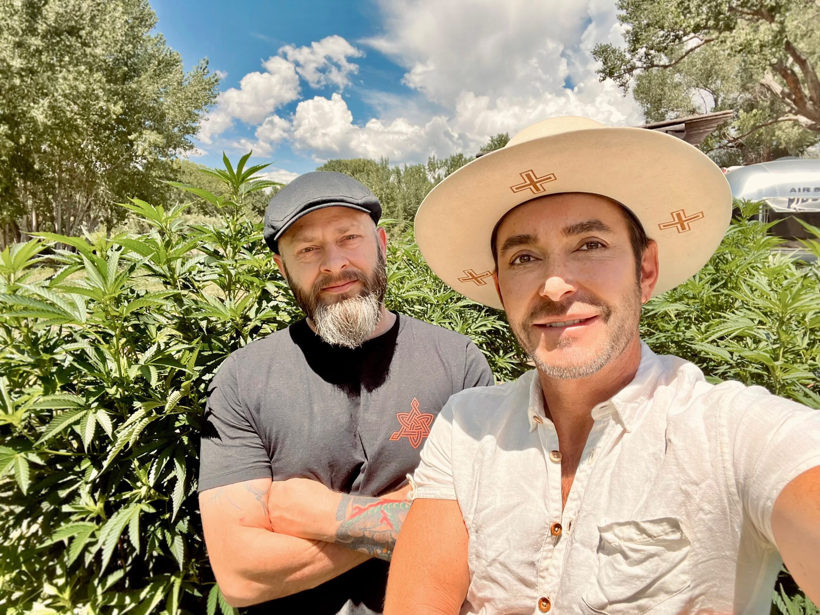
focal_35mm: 23
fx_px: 545
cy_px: 308
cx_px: 410
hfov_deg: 73.9
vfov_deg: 58.9
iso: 32
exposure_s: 1/474
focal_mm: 2.71
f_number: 2.2
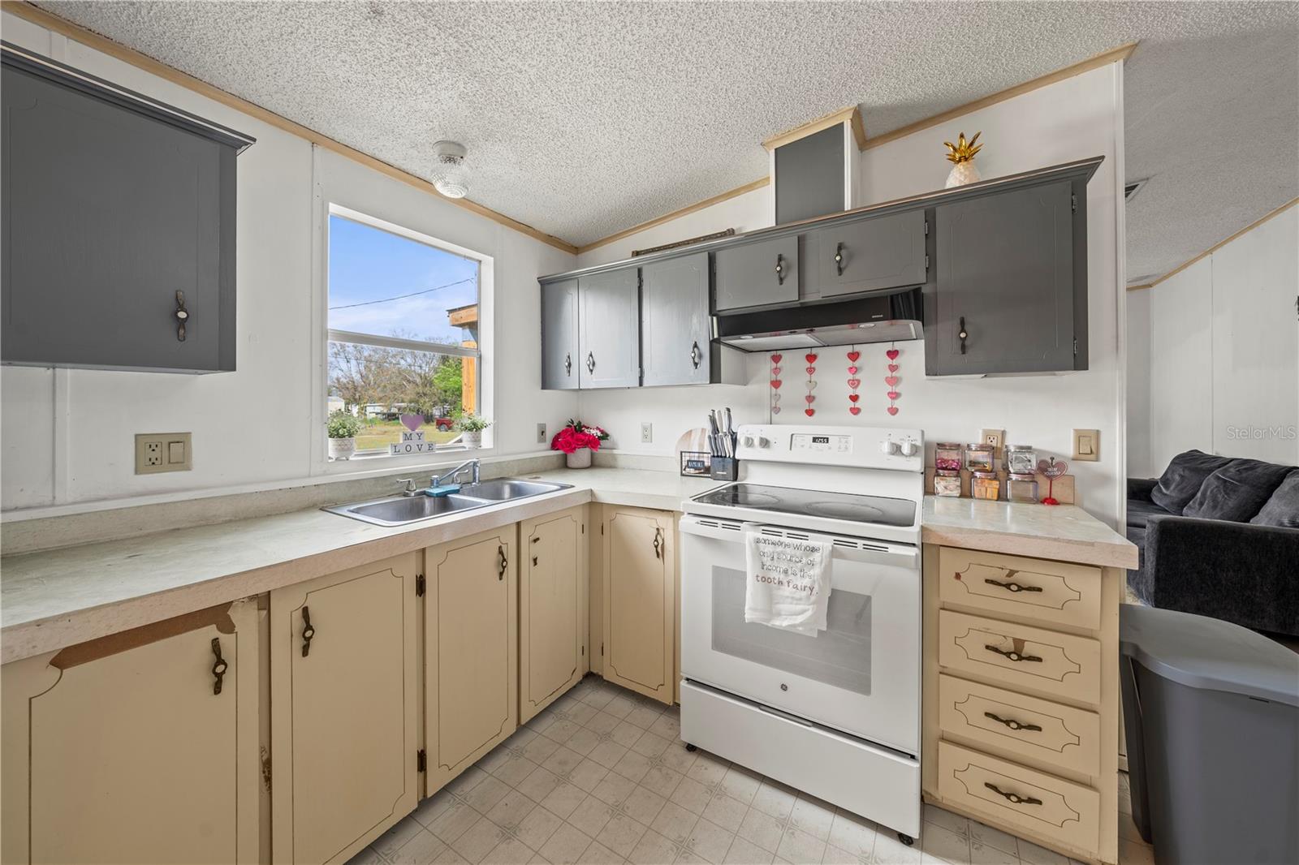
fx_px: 433
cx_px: 650
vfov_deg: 90.0
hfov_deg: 112.6
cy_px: 432
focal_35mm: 12
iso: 50
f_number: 7.1
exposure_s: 1/2
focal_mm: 12
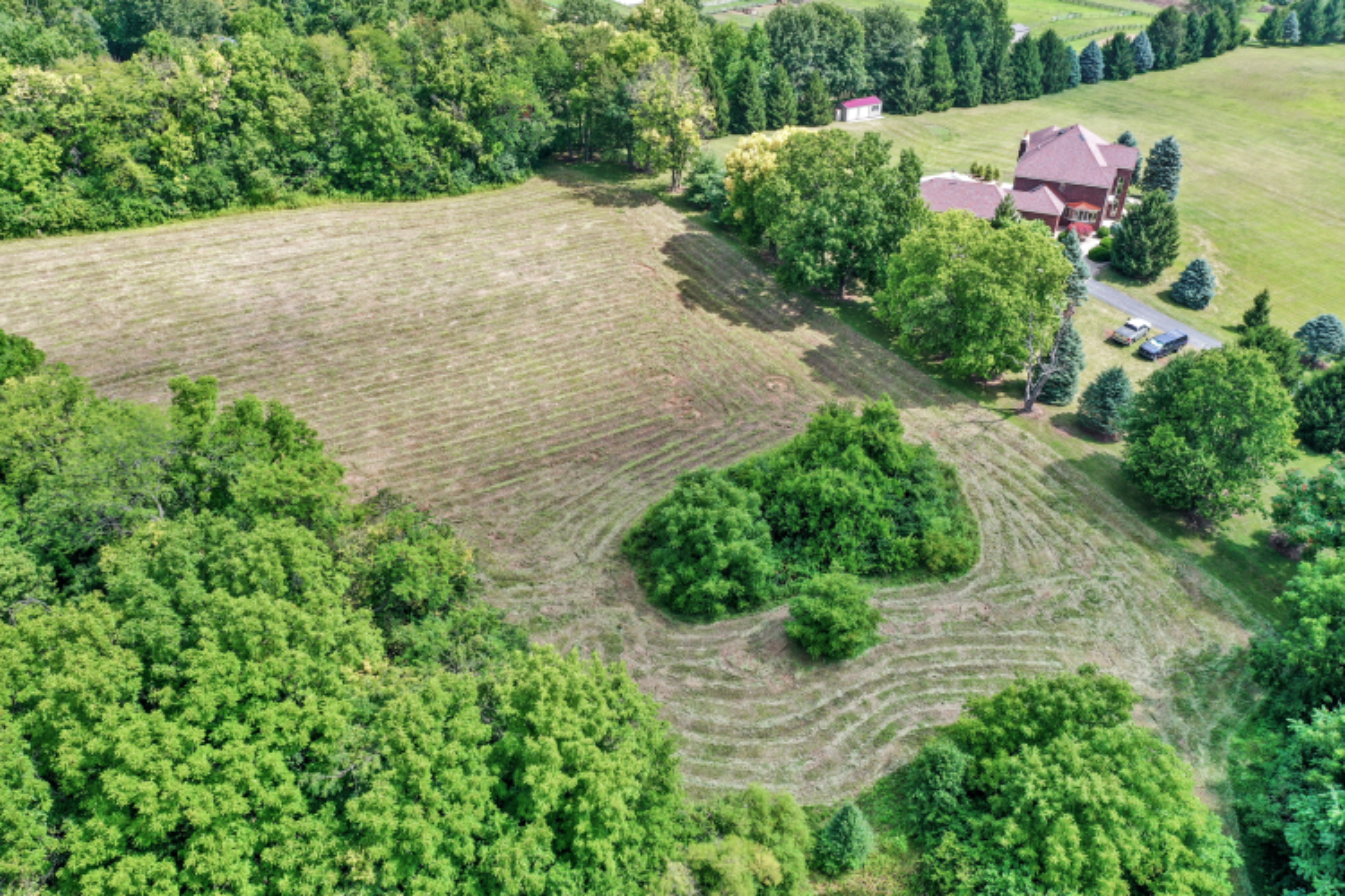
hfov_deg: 65.5
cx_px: 672
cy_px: 448
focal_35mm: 28
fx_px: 1046
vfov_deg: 46.4
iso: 100
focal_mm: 10.26
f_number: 5
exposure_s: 1/200
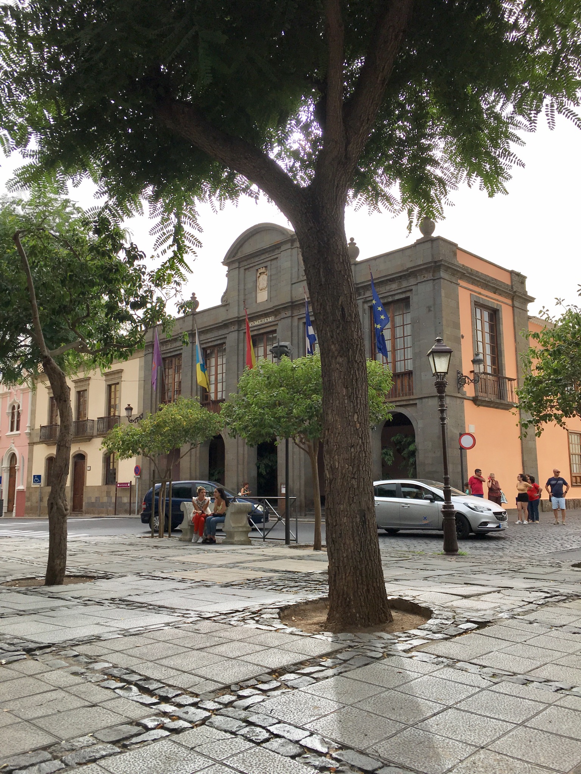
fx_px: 649
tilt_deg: +9.4
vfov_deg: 61.7
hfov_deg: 48.2
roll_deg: +0.0
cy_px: 387
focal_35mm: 29
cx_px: 290
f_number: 2.2
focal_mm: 4.15
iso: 25
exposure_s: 1/1202
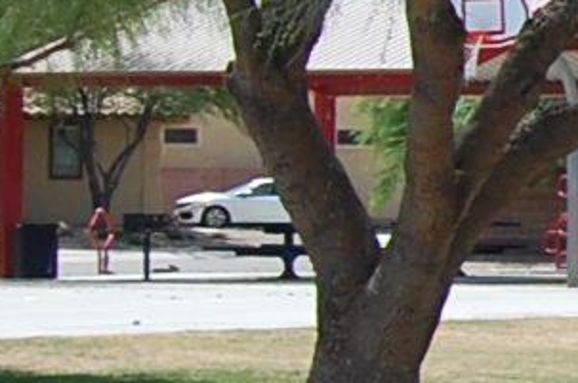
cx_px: 1696
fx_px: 5017
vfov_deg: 4.4
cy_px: 40
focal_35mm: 313
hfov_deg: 6.1
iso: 200
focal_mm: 28
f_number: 8
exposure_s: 1/250
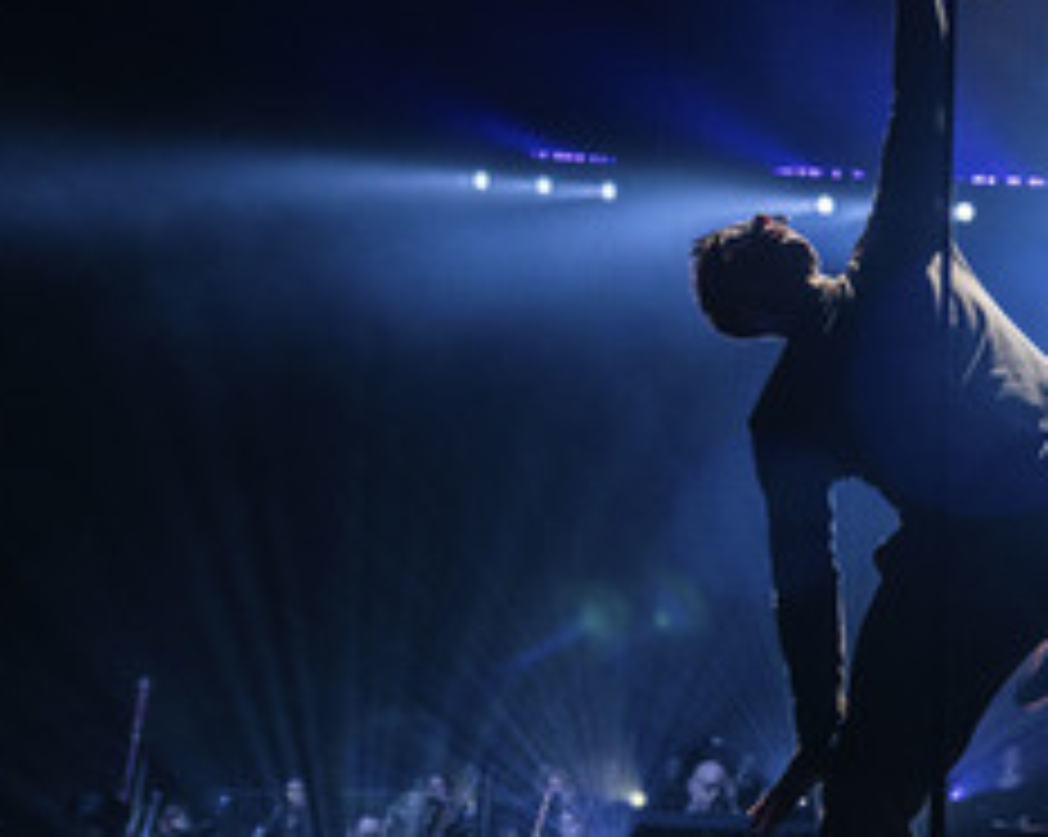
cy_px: 400
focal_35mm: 69
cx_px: 947
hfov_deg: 26.6
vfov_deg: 22.1
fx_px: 2138
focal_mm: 38
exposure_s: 1/250
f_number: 4.5
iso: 2500
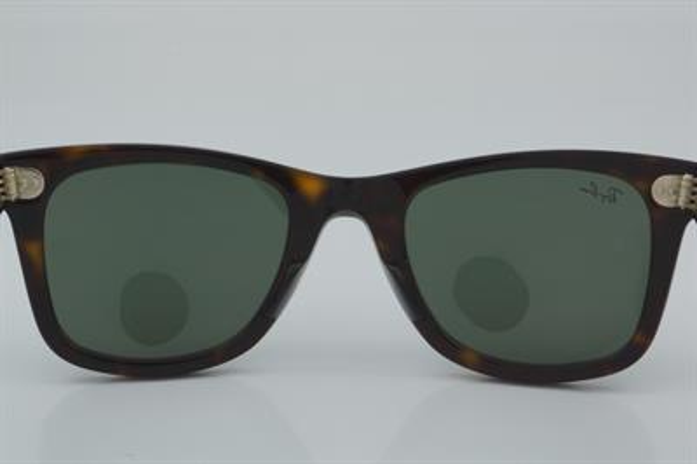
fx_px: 1596
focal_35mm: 82
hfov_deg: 24.6
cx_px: 348
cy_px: 232
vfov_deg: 16.5
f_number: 32
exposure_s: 1/4
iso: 100
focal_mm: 55
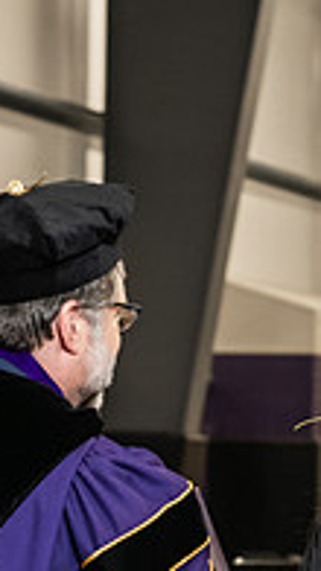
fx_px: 3289
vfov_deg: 9.9
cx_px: 242
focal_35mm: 217
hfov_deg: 5.6
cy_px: 482
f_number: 5
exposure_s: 1/200
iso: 2500
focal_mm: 70
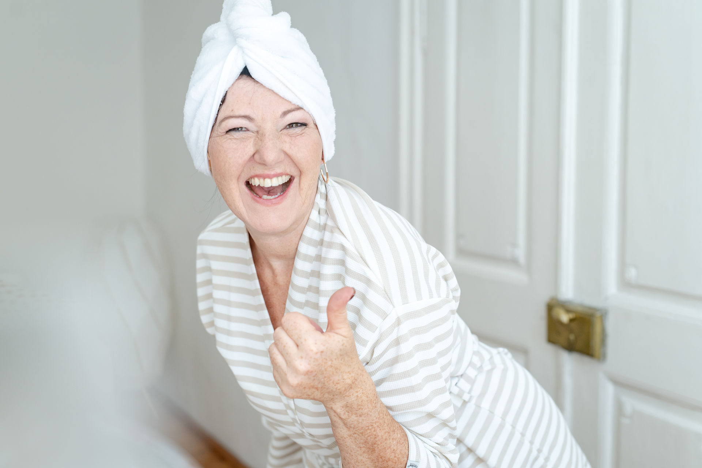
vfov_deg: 27.0
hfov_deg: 39.6
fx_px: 975
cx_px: 351
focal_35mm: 50
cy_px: 234
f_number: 3.5
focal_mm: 50
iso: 320
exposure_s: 1/160
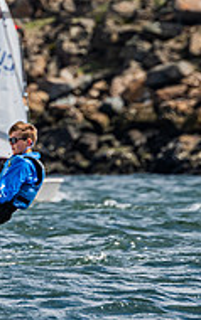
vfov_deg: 1.3
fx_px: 14274
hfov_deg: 0.8
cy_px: 61
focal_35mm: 1631
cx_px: -259
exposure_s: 1/1000
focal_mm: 400
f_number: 8
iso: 320
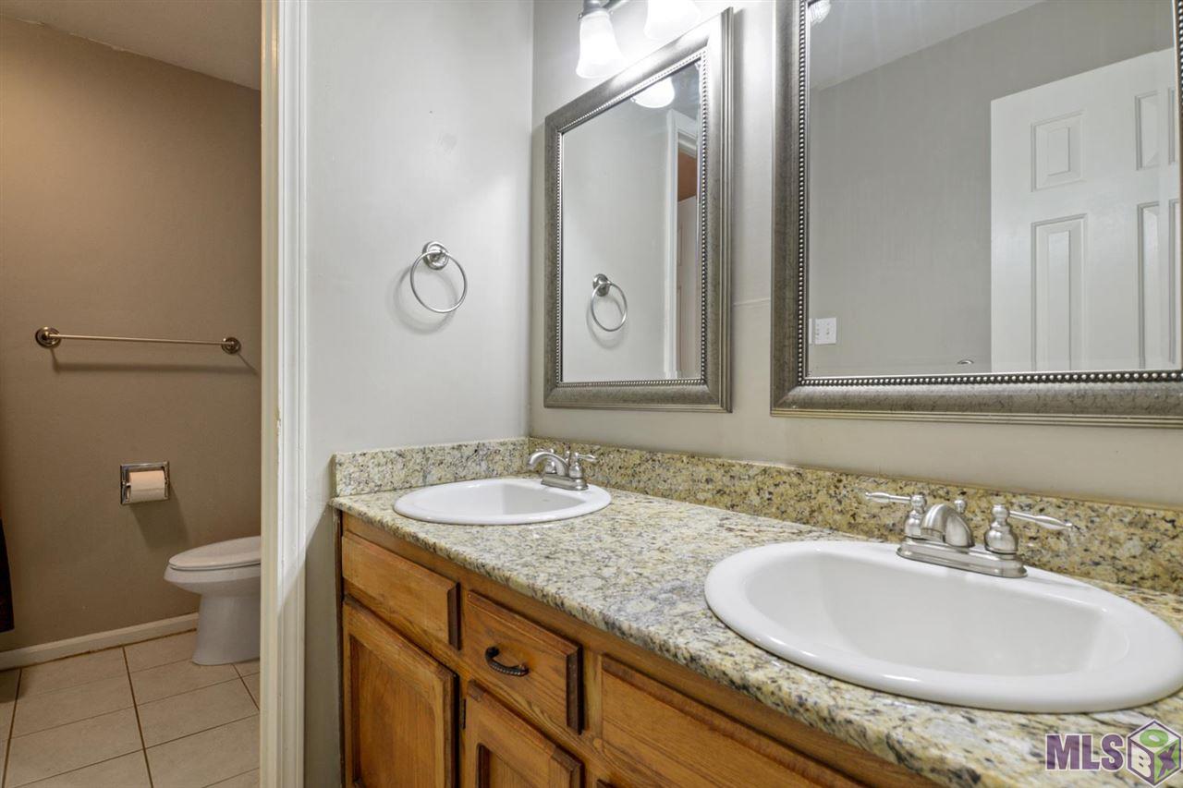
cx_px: 592
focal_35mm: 18
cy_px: 394
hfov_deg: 90.0
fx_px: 591
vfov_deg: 67.4
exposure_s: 1/3
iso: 800
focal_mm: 18
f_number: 11
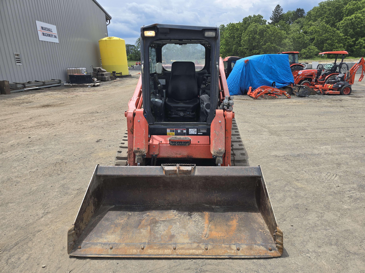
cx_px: 182
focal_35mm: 23
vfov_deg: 58.9
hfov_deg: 73.9
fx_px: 243
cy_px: 136
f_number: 1.7
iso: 12
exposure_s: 1/818
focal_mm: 6.3
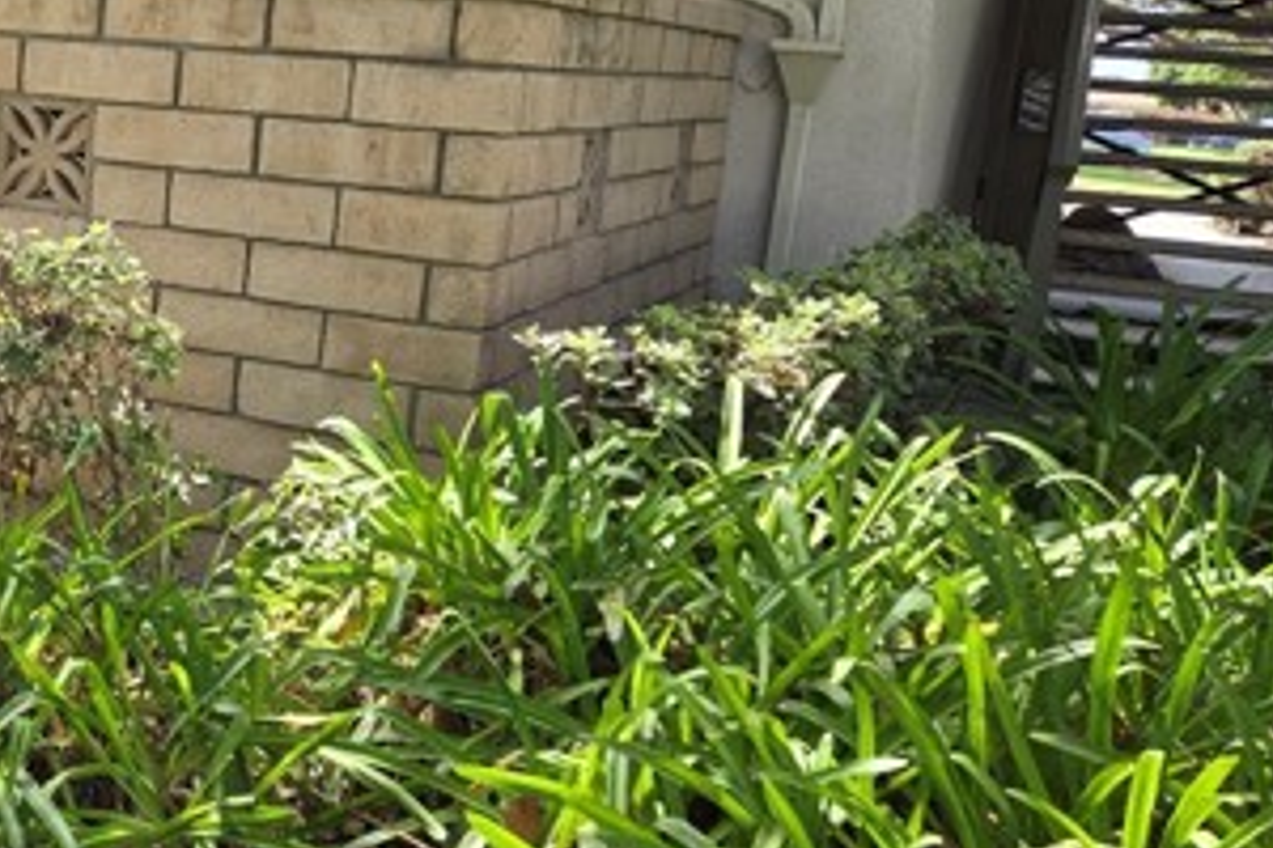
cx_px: -4
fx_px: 1803
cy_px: 335
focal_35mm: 51
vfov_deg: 26.4
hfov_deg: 35.2
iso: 25
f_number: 1.8
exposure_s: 1/309
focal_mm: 5.4
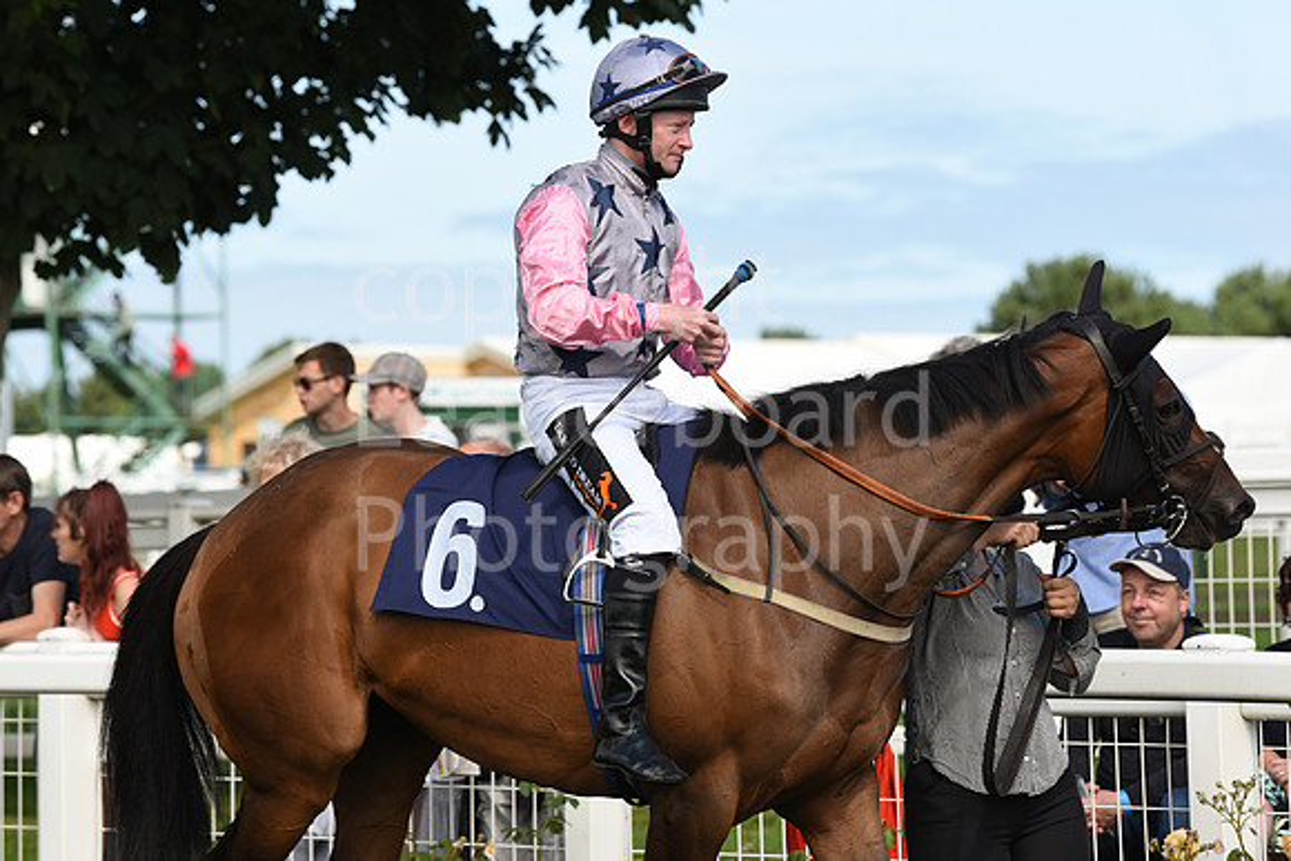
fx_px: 5739
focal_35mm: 160
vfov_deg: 8.6
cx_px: 646
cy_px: 430
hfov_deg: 12.8
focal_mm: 160
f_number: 5.6
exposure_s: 1/2500
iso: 500
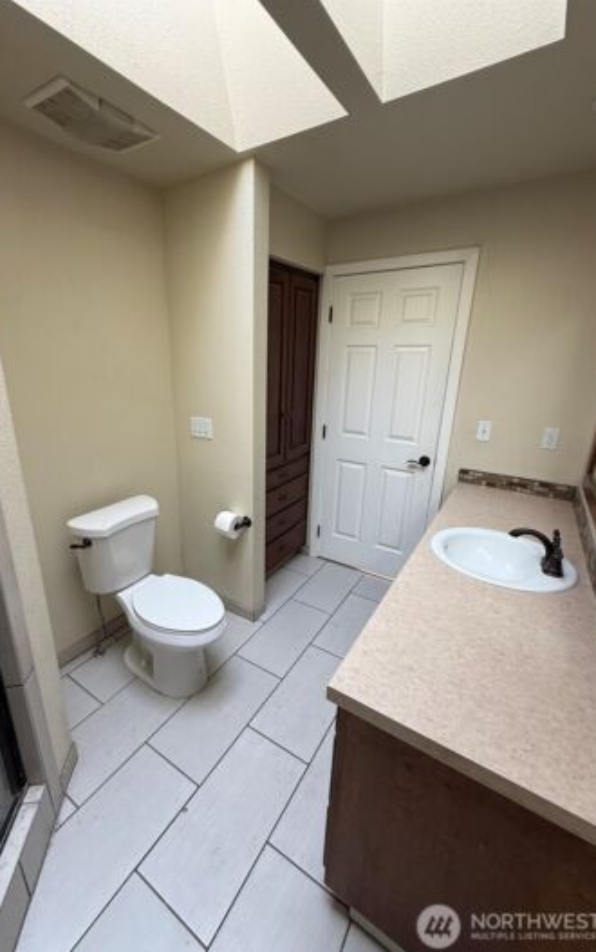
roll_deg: -1.2
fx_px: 389
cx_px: 260
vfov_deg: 101.4
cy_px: 476
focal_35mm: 15
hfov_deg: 74.5
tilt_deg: -16.6
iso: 125
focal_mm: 2.22
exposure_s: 1/99
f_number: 2.2
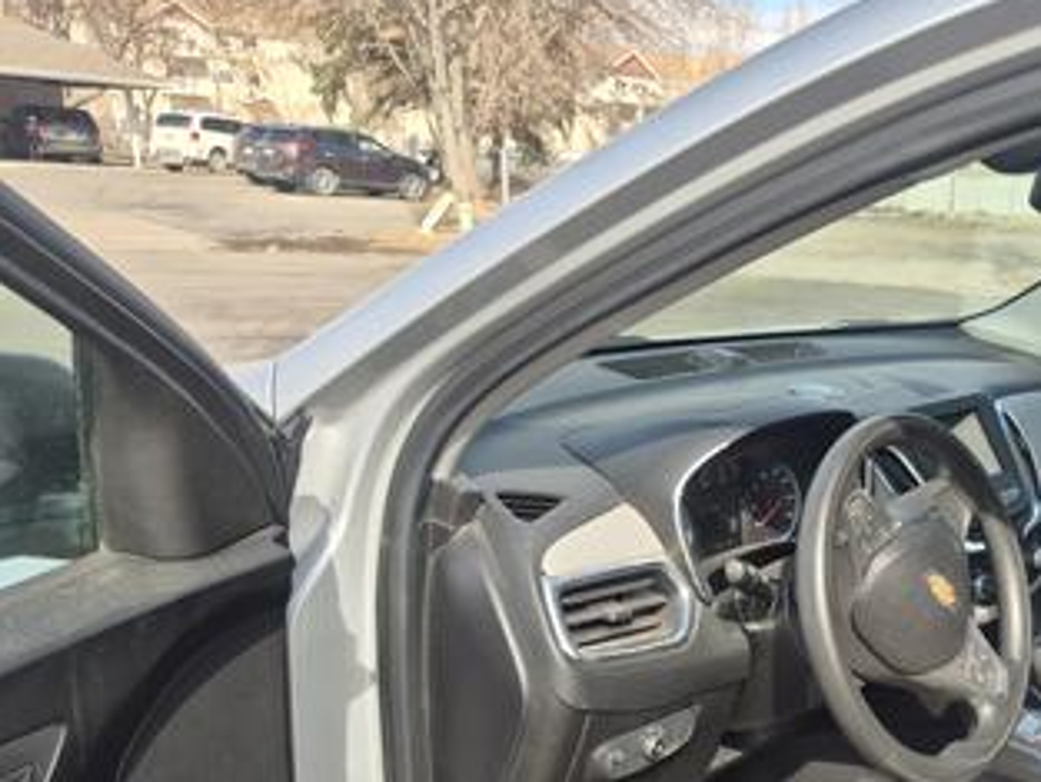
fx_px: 1113
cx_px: 835
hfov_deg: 47.4
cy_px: 566
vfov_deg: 37.9
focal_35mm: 37
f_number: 1.8
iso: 25
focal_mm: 5.4
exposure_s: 1/622
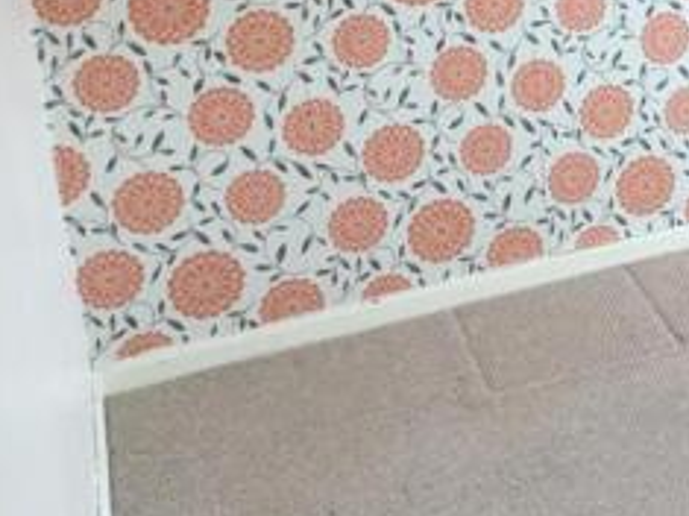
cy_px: -78
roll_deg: +2.4
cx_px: 796
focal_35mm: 72
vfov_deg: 19.4
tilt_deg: -12.5
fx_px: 1432
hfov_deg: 24.8
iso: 250
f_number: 2.2
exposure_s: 1/17
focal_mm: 4.15
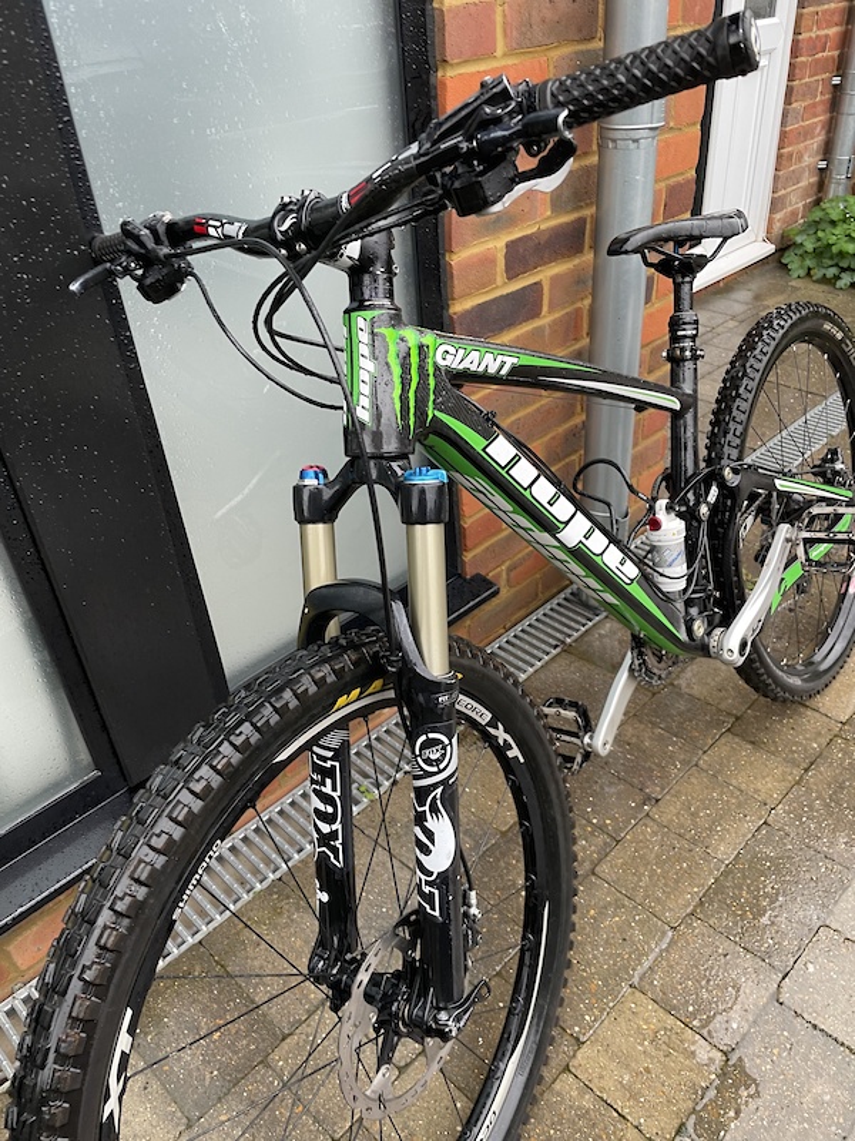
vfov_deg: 67.3
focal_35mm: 26
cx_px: 428
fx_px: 856
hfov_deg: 53.1
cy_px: 570
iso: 80
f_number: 1.6
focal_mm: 4.2
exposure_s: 1/50
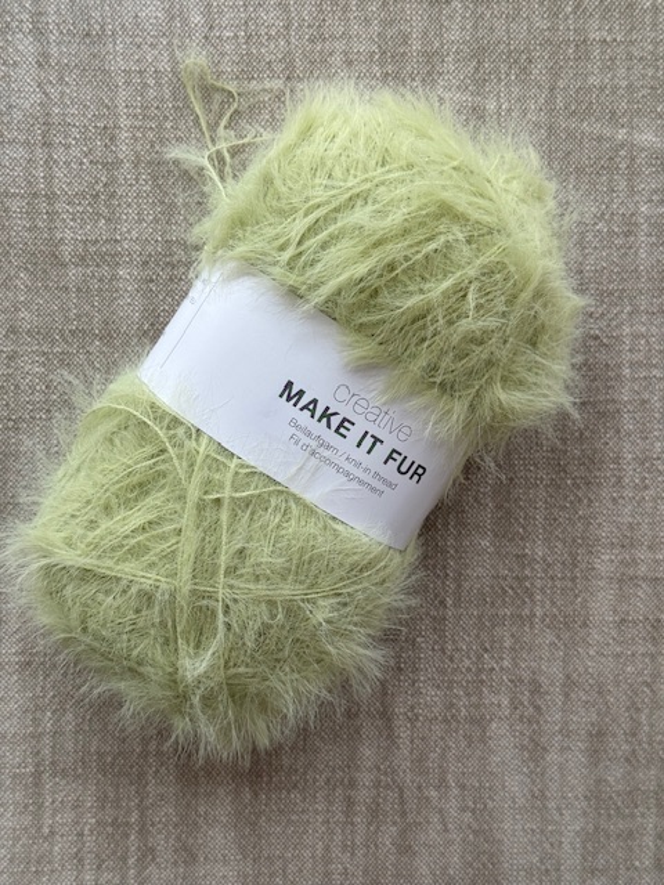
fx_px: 1228
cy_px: 442
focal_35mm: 48
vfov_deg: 39.7
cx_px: 332
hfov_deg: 30.3
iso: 64
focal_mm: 6.76
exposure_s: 1/700
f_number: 1.78
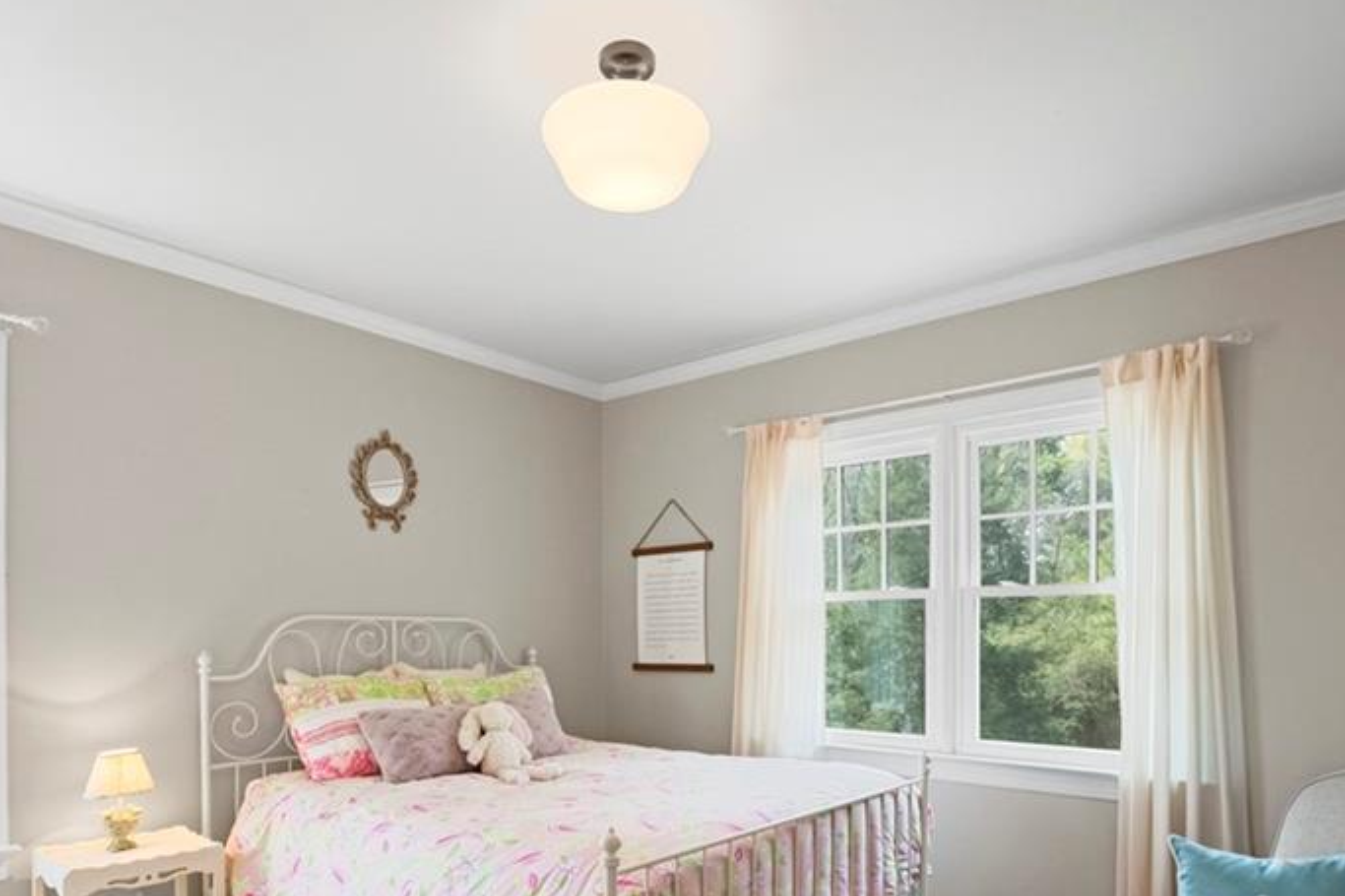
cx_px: 672
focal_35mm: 22
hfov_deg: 77.7
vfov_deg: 54.2
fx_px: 835
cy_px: 656
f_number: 8
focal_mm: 14.9
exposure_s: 1/80
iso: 5000
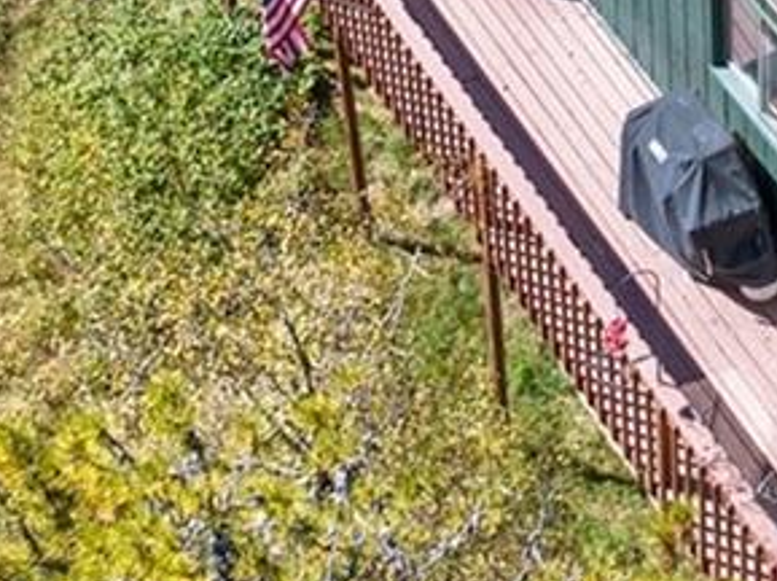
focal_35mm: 133
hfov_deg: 14.6
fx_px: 2982
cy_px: -311
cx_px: 801
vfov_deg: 10.7
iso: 140
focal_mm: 12.29
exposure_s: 1/800
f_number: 2.8
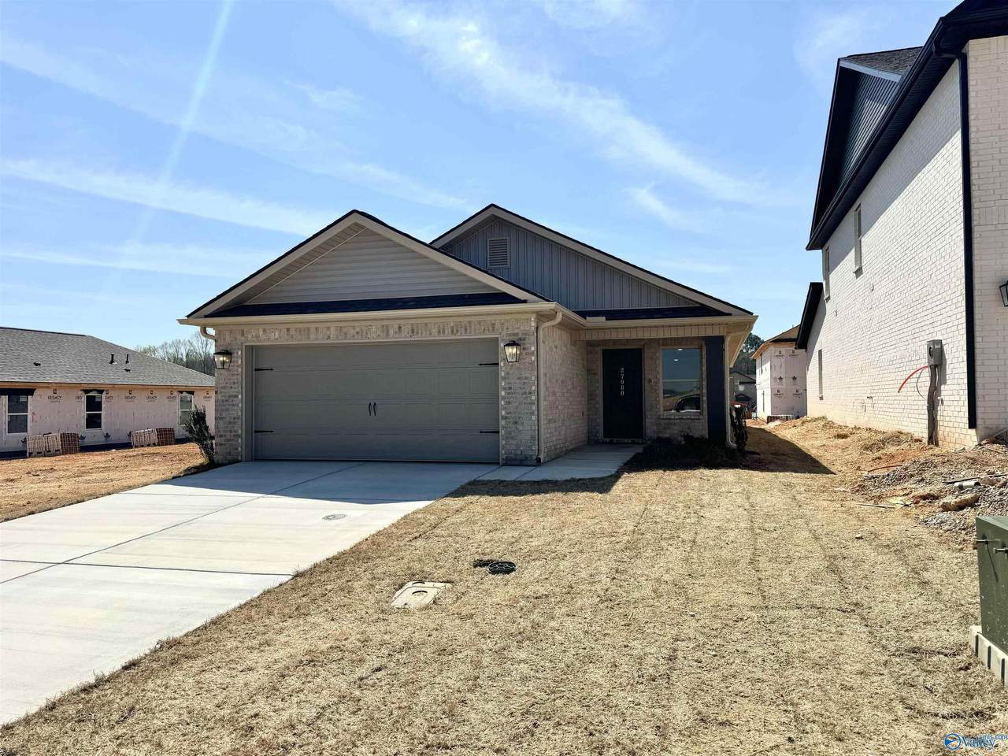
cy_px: 378
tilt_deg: +1.2
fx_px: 699
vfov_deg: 56.8
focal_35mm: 24
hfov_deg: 71.6
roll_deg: +0.2
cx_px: 504
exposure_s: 1/9009
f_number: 1.78
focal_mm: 6.76
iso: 80
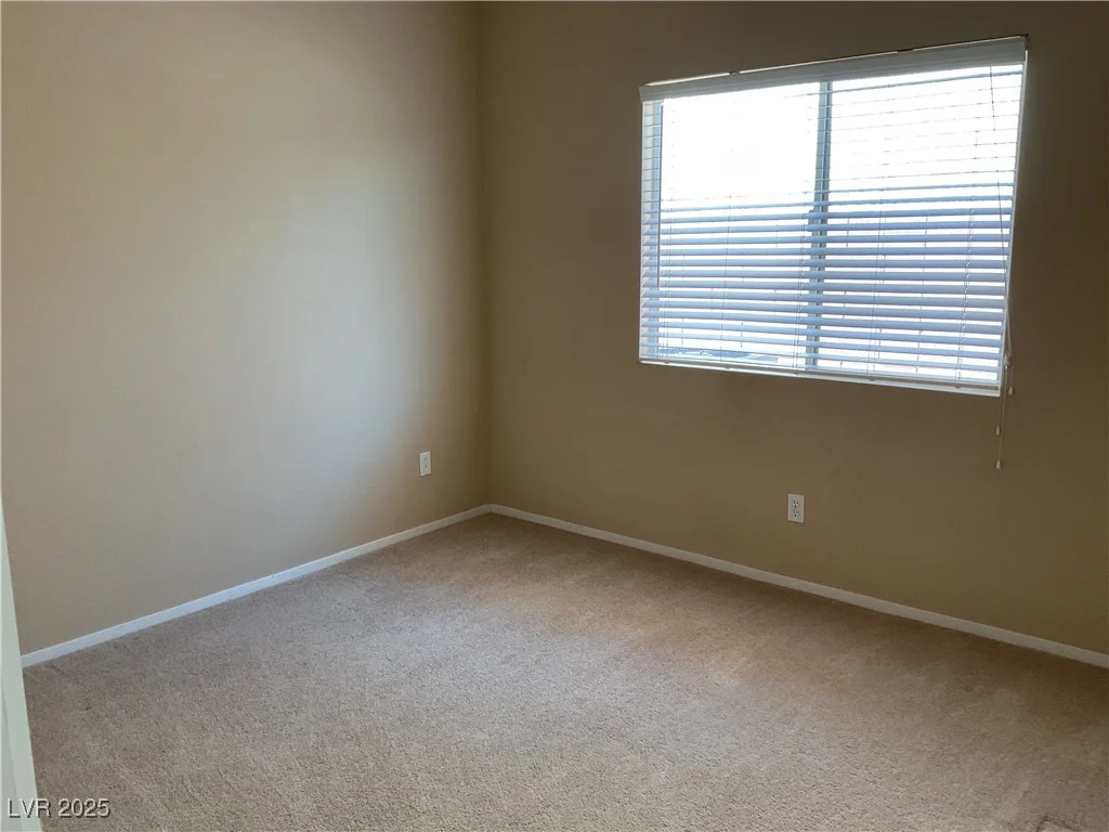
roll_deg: -0.8
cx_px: 554
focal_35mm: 29
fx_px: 929
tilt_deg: -12.9
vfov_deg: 48.2
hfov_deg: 61.7
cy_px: 416
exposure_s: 1/60
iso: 50
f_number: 1.8
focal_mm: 3
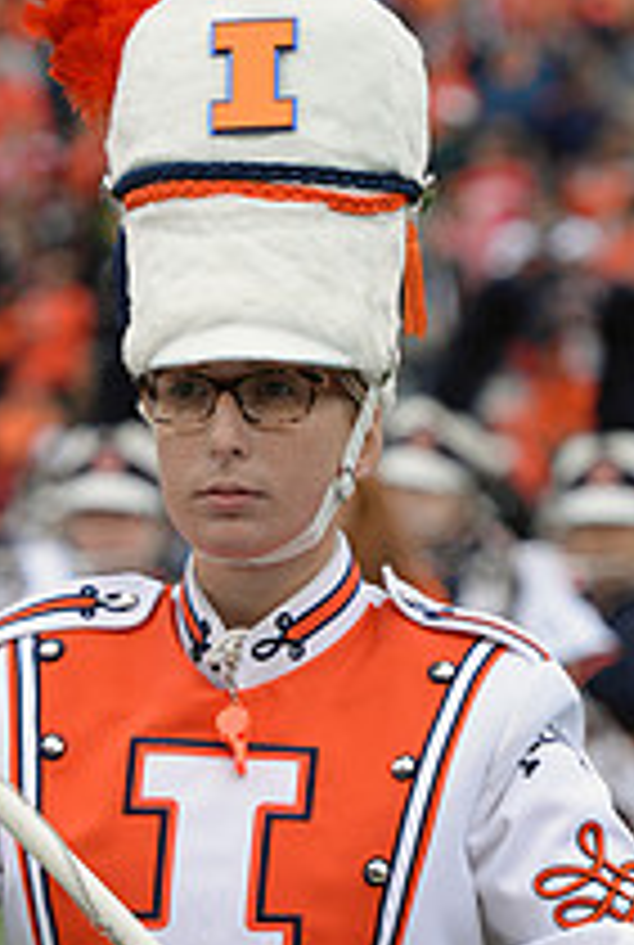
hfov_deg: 3.6
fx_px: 10120
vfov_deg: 5.3
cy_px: 788
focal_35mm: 385
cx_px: 164
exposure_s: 1/1600
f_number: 6.3
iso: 1600
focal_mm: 180
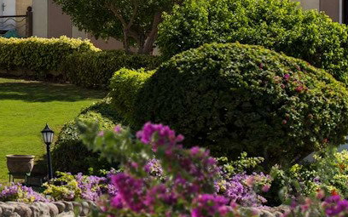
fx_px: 2845
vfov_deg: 4.4
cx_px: -44
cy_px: -55
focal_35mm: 300
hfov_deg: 7.0
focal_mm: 120
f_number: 5.6
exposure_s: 1/1000
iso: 100
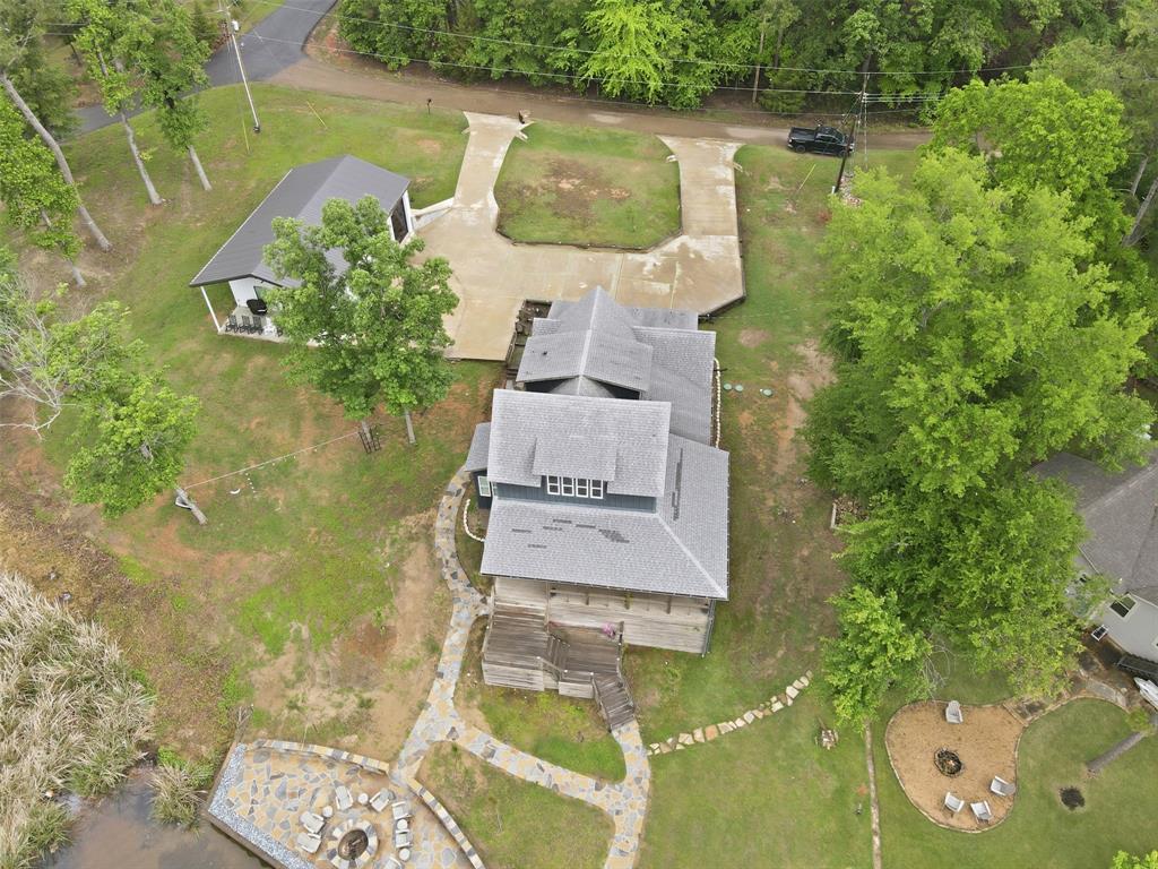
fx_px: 803
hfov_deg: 71.6
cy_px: 434
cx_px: 579
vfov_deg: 56.8
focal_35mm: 24
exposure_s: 1/160
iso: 100
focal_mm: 4.5
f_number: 2.8
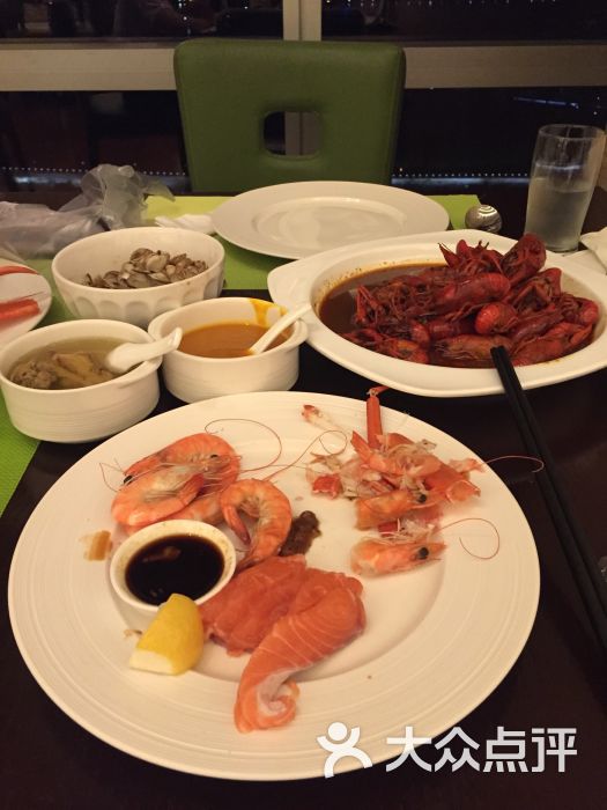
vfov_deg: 61.7
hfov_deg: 48.2
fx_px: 678
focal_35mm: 29
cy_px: 405
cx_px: 304
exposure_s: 1/17
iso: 320
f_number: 2.2
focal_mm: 4.15
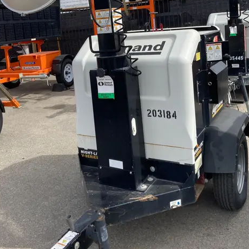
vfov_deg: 41.5
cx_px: 123
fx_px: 317
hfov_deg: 42.8
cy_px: 60
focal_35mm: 39
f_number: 1.8
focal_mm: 3.99
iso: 20
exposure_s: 1/1517
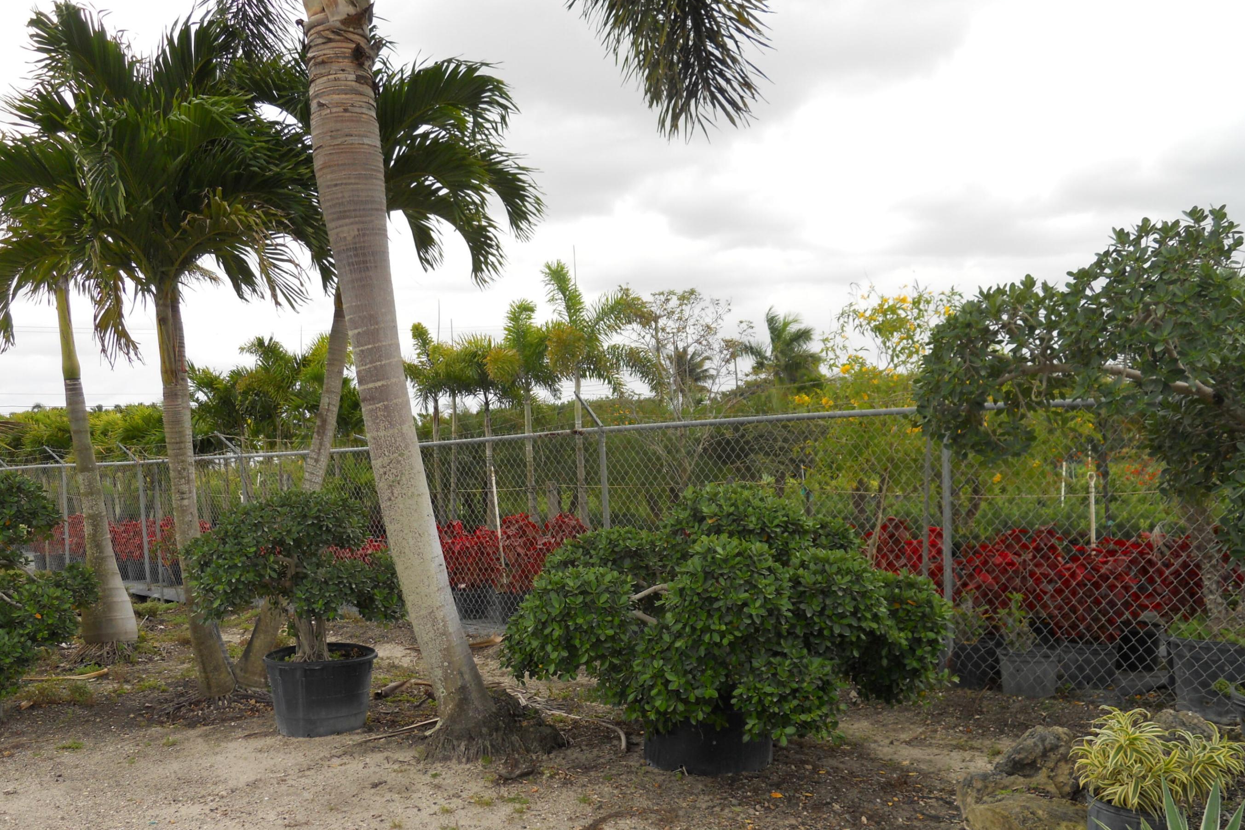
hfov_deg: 60.3
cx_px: 611
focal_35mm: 31
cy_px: 483
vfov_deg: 42.2
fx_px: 1072
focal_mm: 5
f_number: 2.7
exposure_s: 1/400
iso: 80
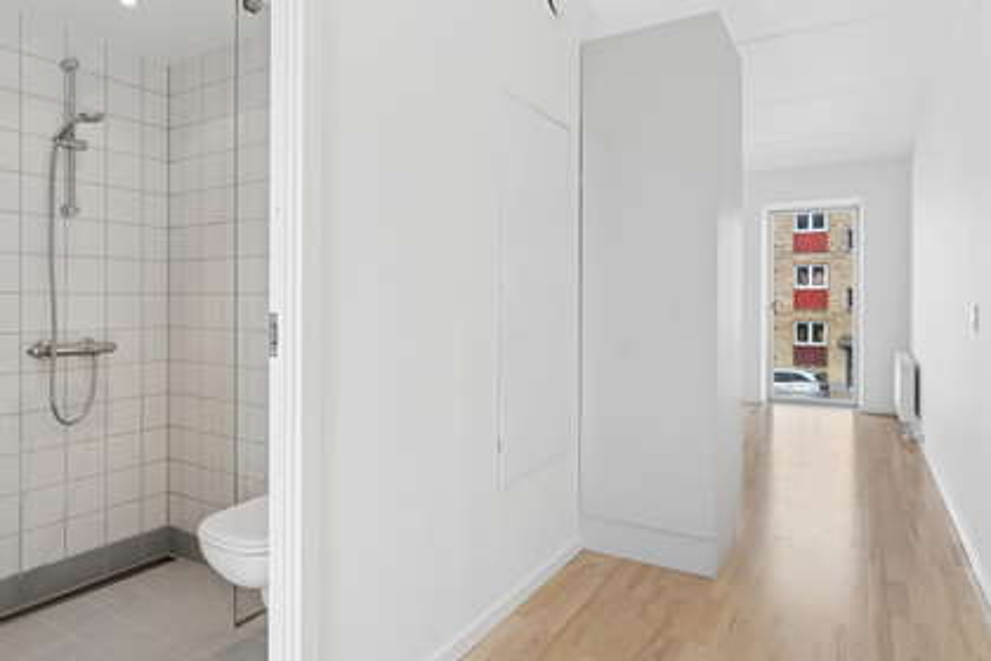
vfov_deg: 59.5
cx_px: 496
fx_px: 578
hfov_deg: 81.2
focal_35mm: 21
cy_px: 330
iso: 200
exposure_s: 1/25
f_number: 8
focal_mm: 14
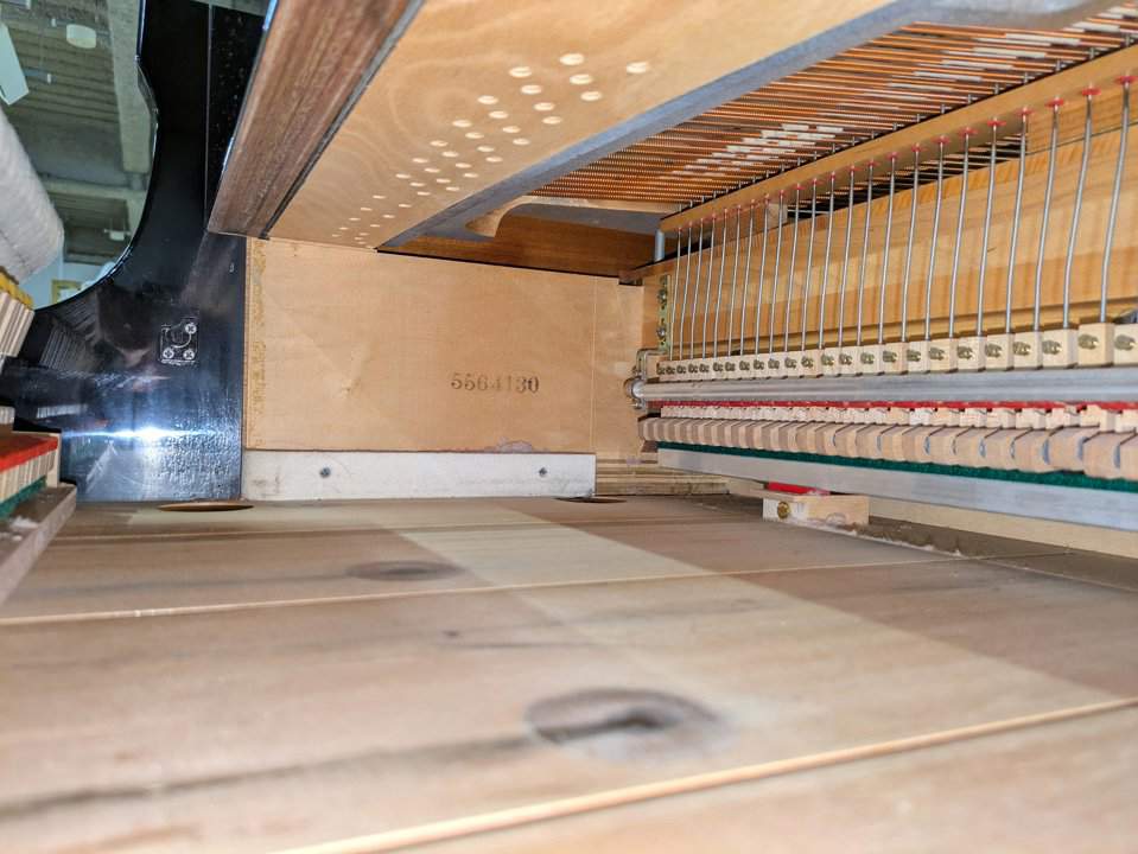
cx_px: 569
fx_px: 822
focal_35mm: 25
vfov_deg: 54.9
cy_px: 427
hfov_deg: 69.4
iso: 311
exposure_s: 1/60
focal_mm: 5.43
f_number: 1.89
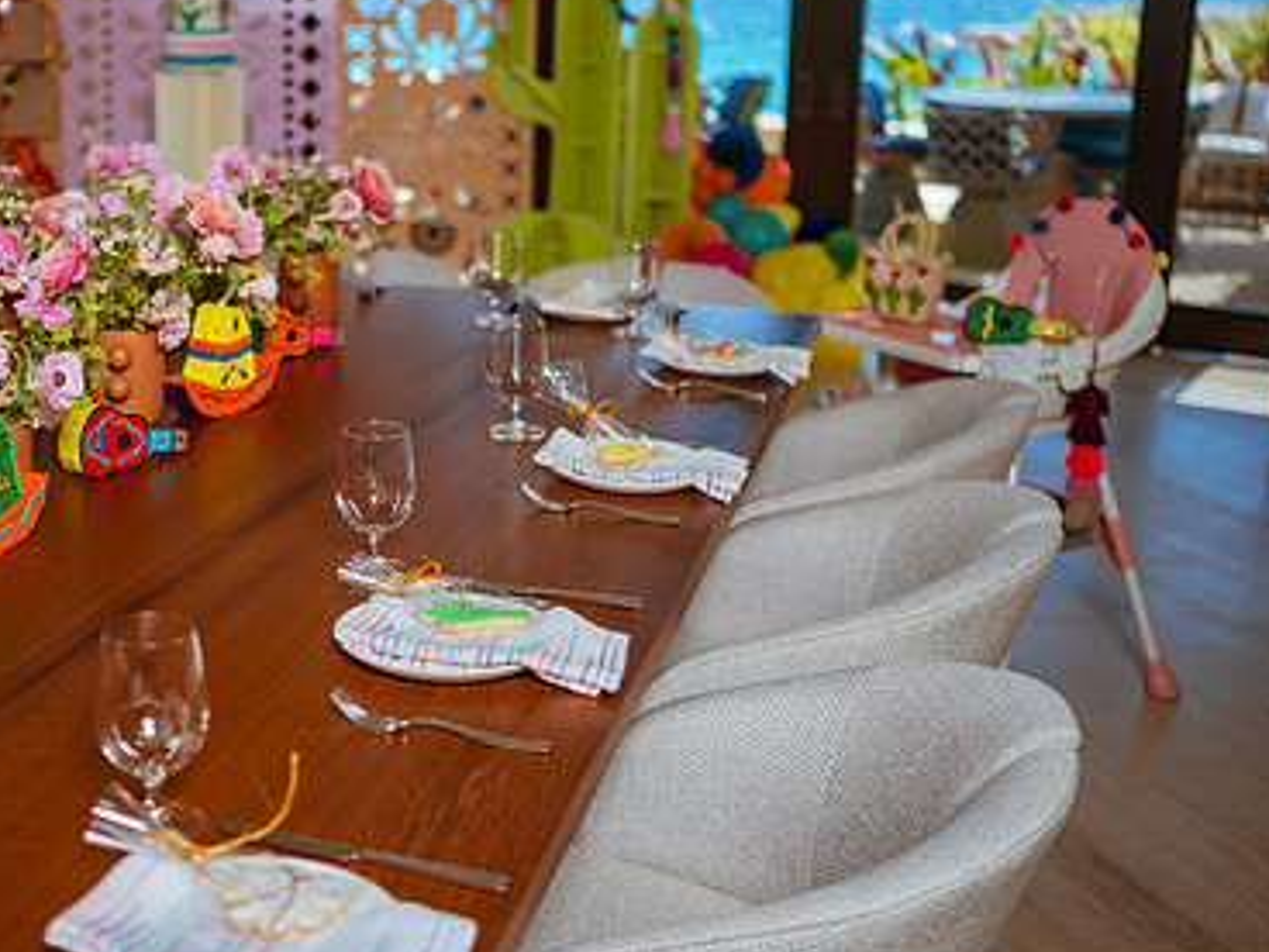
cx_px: 410
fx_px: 1943
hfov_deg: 35.8
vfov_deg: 27.4
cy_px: 340
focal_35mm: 53
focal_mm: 35
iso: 50
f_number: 1.8
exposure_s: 1/800
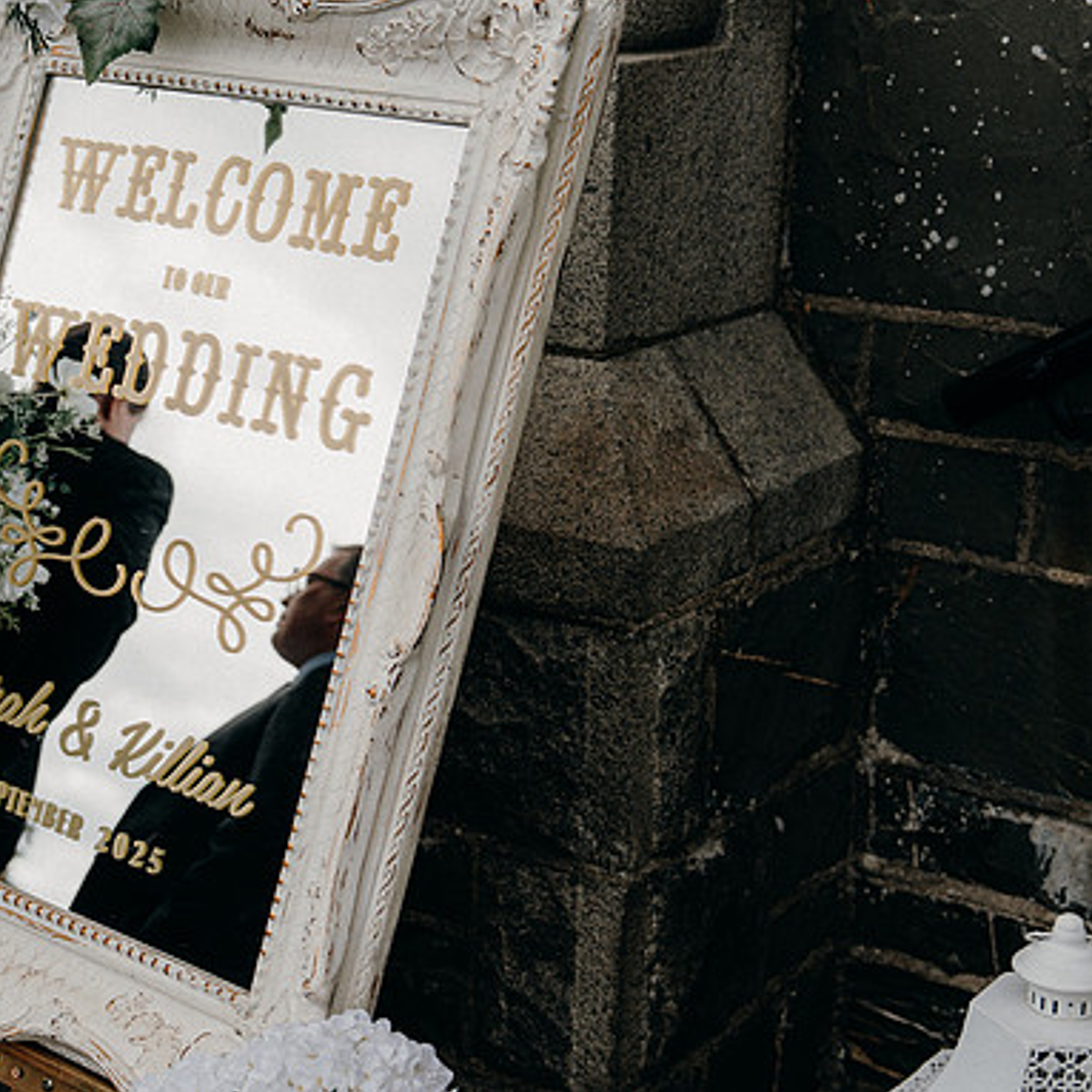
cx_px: 268
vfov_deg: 25.7
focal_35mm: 67
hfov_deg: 25.4
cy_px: 543
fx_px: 2391
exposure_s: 1/640
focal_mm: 35
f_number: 3.5
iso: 125
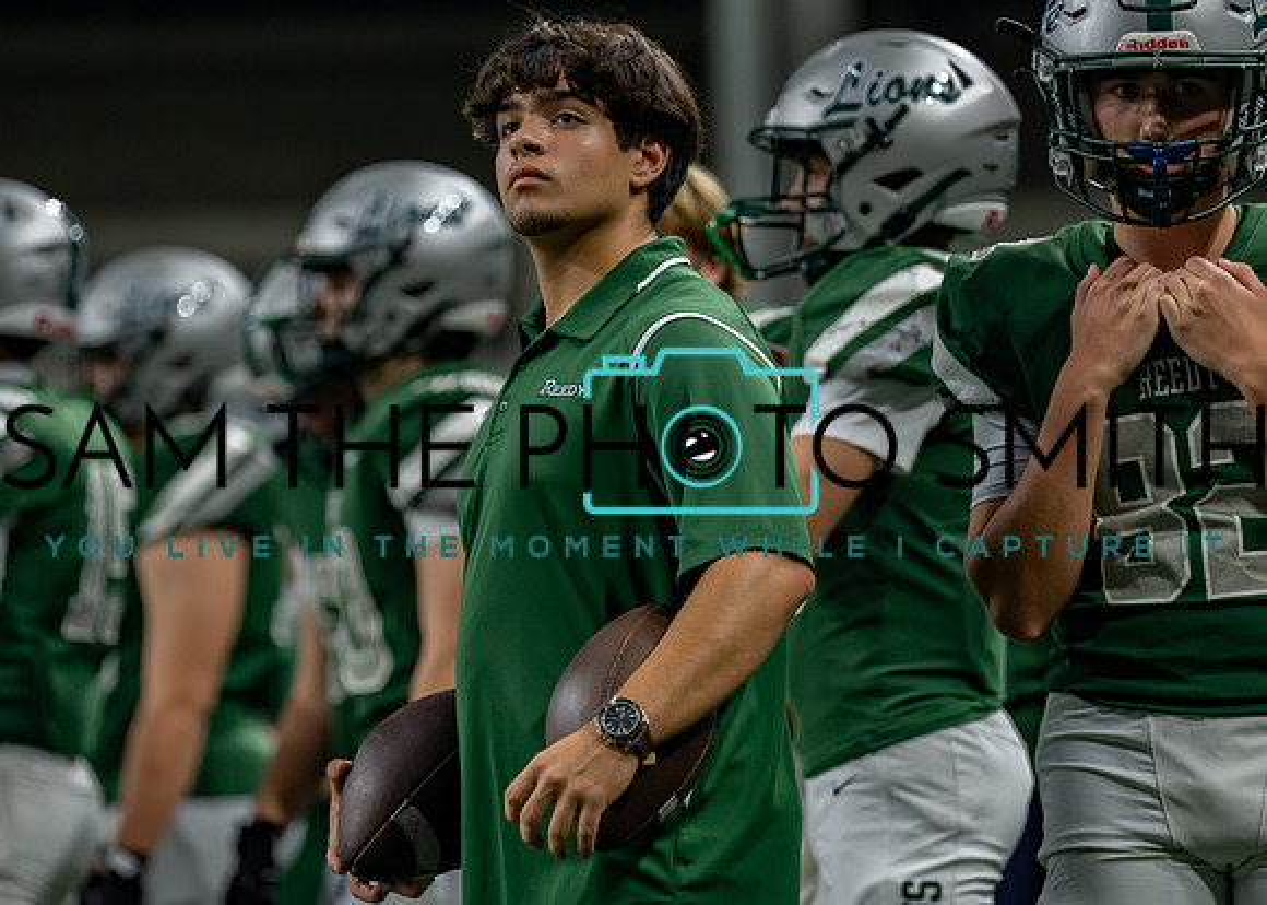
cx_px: 560
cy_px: 380
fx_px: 10389
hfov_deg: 7.0
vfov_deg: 5.0
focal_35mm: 289
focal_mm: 182
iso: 800
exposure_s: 1/400
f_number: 2.8
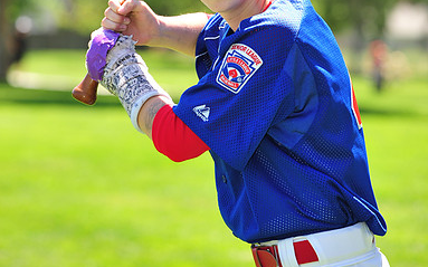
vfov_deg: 5.5
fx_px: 2787
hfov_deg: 8.8
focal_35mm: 239
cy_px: -46
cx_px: 215
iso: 200
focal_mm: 155
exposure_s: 1/320
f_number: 5.6
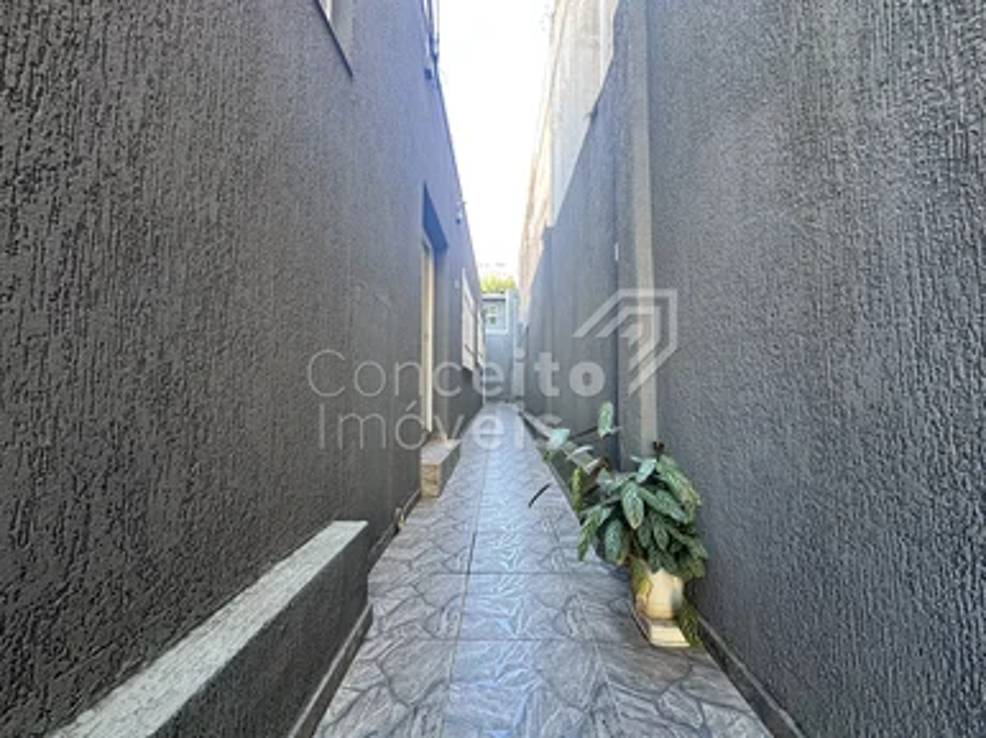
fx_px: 399
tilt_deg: +3.5
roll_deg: -0.4
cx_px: 493
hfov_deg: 102.1
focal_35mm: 14
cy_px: 369
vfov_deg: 85.6
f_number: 2.2
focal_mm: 2.22
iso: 160
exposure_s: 1/99
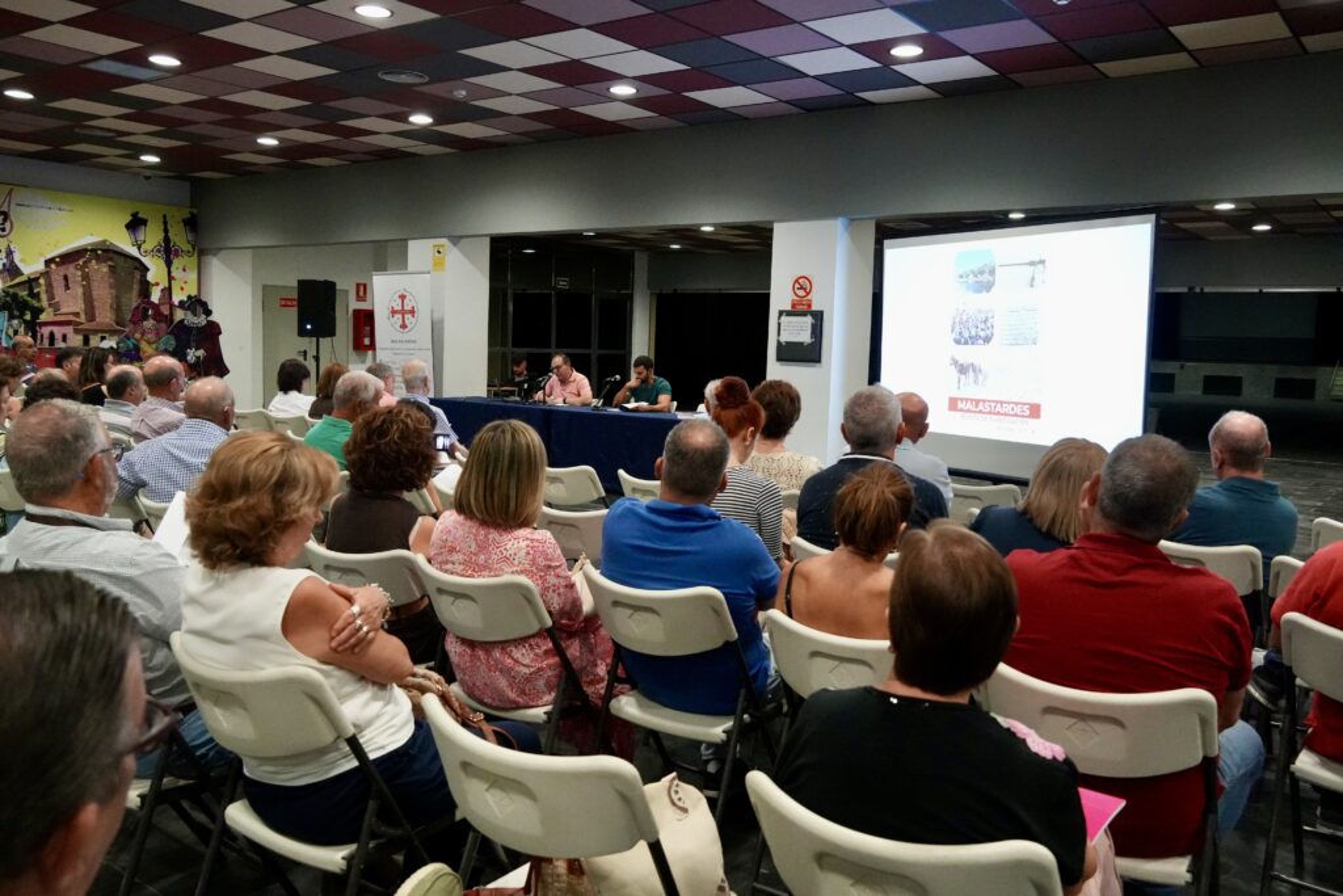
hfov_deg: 64.5
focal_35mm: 28
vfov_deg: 45.7
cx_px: 672
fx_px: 1063
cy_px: 448
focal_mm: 19
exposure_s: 1/125
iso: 5000
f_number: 4.5
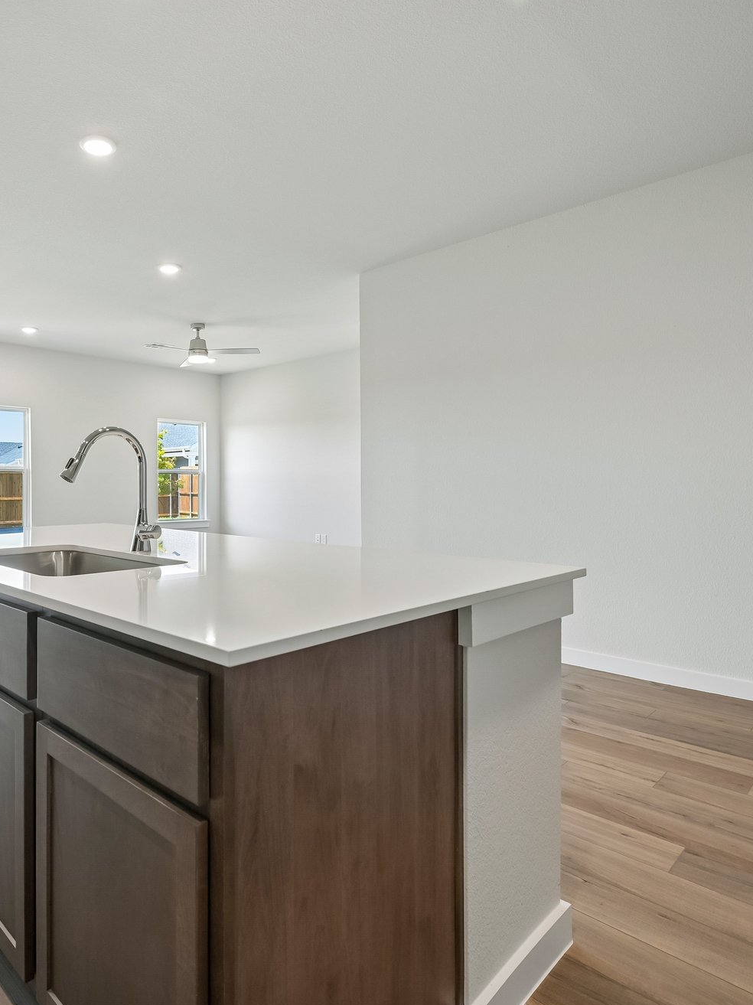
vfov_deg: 79.0
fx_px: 609
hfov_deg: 61.4
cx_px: 233
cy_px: 490
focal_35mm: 21
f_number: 9
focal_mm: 14
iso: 250
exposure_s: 1/20
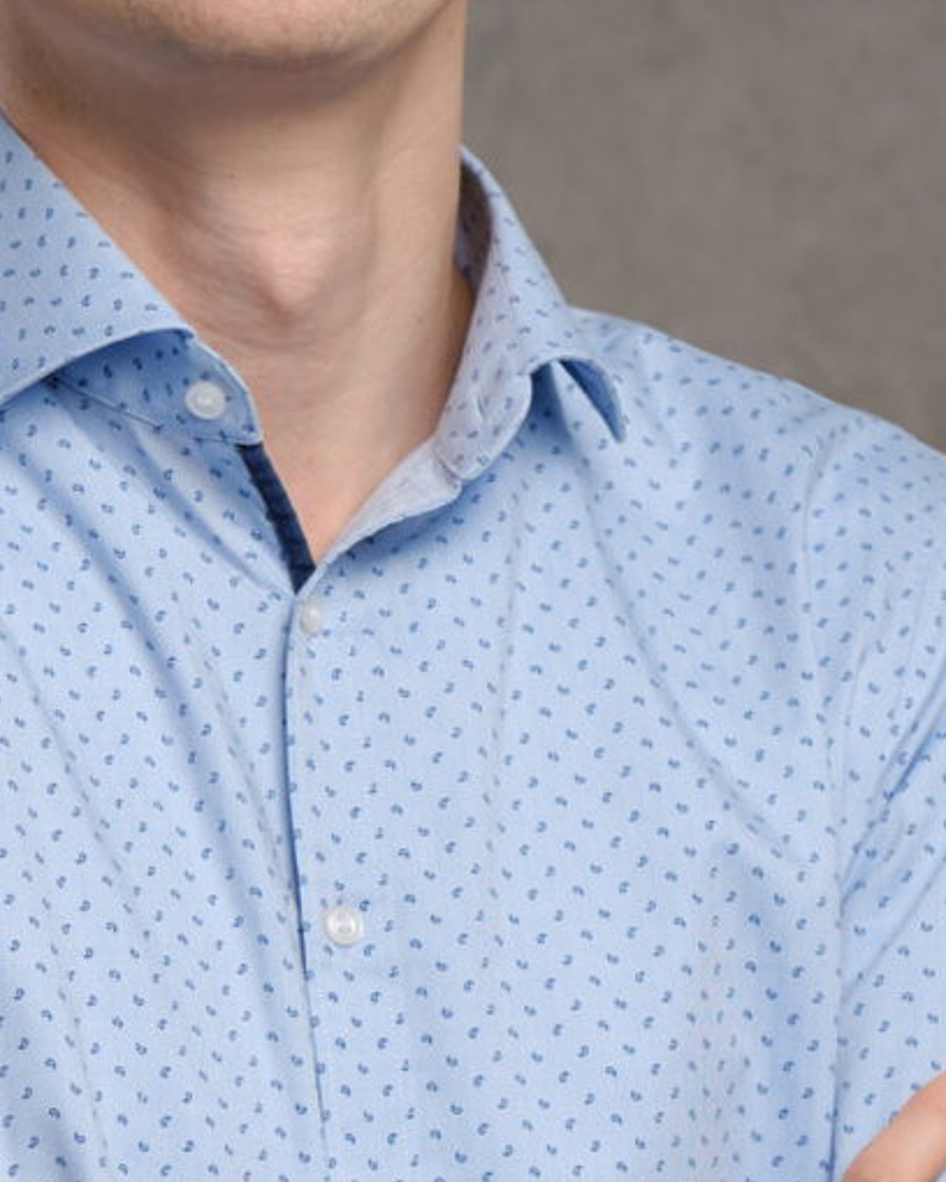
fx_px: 12984
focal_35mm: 371
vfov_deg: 5.2
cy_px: 1210
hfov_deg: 4.2
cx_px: 315
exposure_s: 1/250
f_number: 2.8
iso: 160
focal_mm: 56
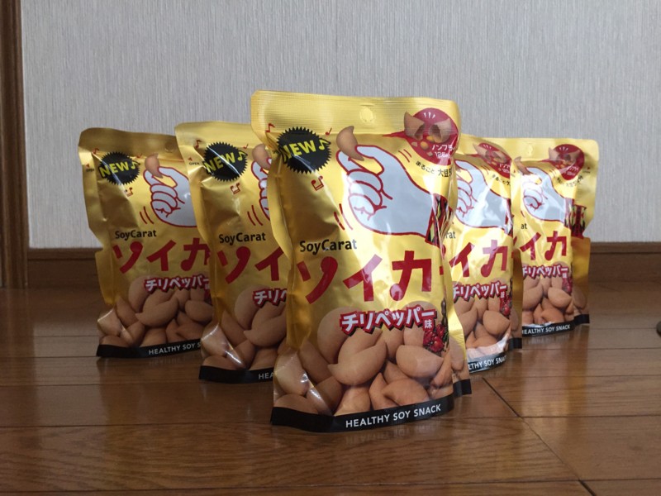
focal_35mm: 29
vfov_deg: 48.2
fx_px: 554
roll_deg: -1.2
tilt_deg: -5.3
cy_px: 248
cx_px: 330
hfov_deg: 61.7
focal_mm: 4.15
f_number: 2.2
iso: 250
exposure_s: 1/24
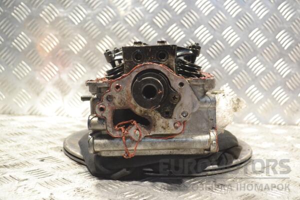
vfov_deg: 28.1
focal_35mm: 48
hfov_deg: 41.1
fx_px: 400
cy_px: 100
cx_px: 150
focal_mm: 32
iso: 3200
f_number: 5.6
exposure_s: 1/320
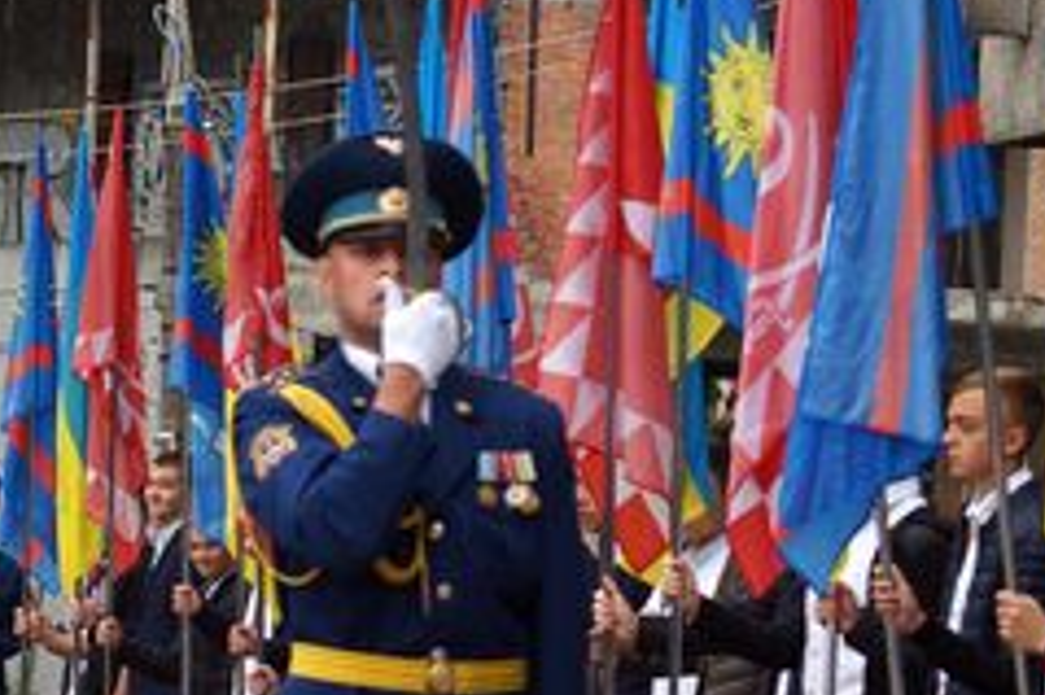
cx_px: 44
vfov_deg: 5.7
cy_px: 706
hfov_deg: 8.5
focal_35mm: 241
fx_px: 7004
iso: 100
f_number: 5.6
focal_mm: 55
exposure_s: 1/125
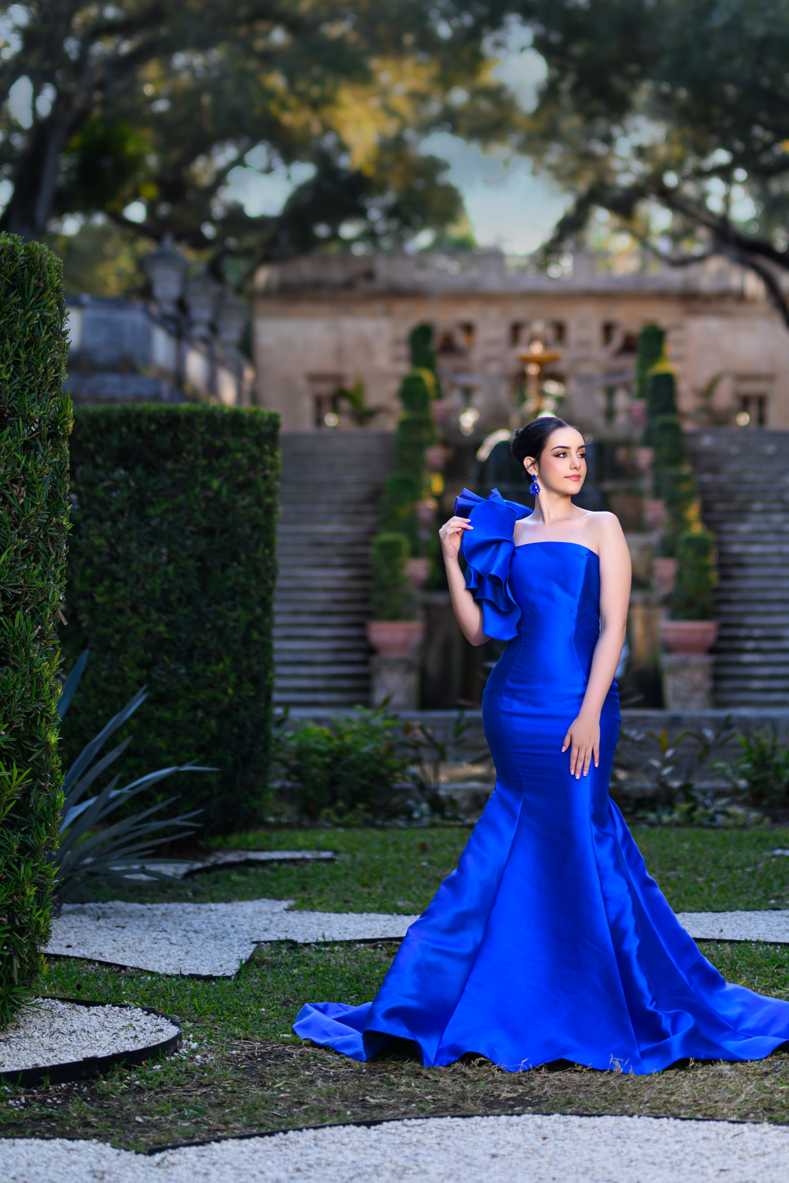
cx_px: 529
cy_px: 248
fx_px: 2761
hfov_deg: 16.2
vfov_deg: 23.8
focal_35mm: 84
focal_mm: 50
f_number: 1.2
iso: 64
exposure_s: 1/200
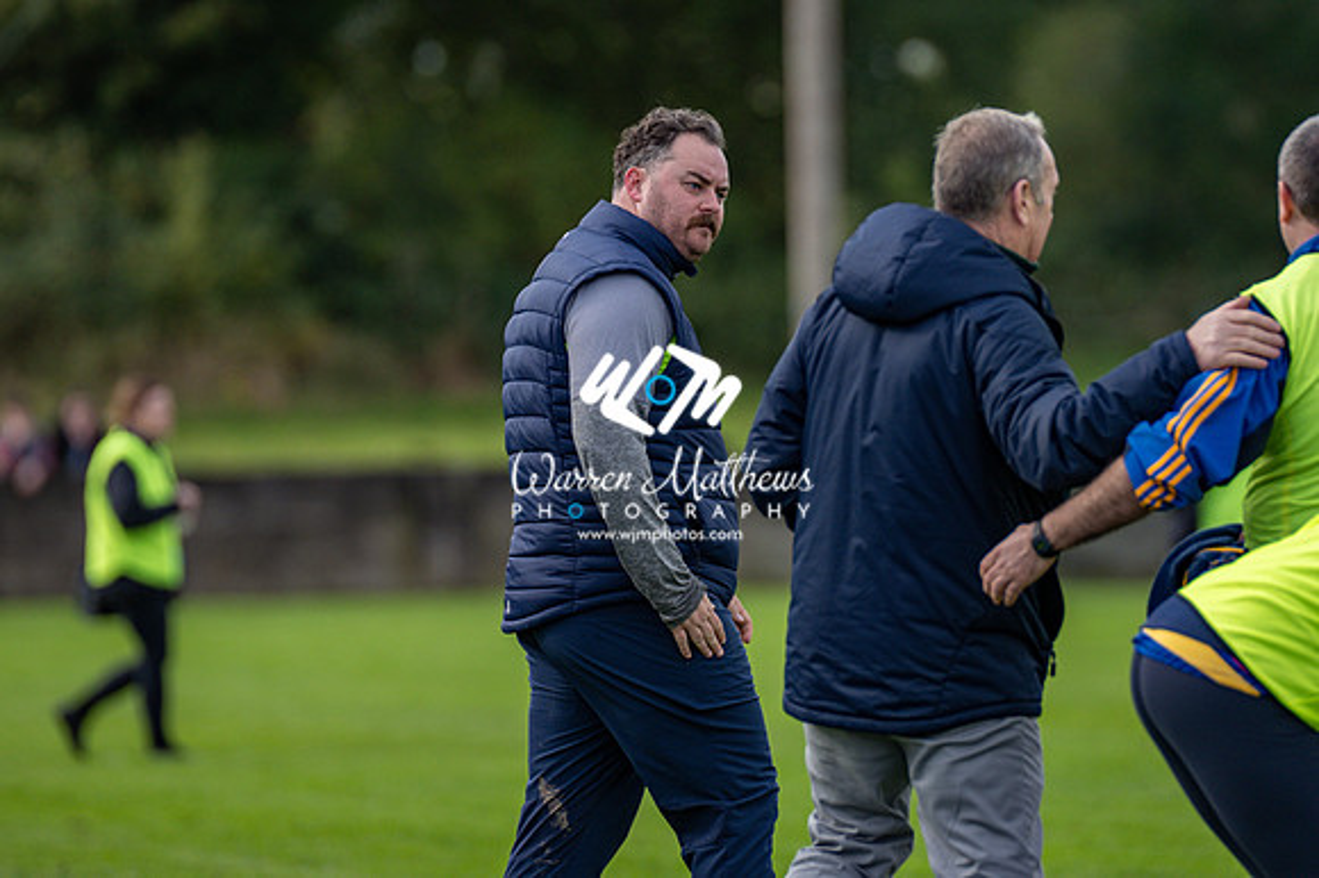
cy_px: 439
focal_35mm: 405
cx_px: 660
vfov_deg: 3.4
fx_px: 14830
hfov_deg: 5.1
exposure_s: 1/2500
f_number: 2.8
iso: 360
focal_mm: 270
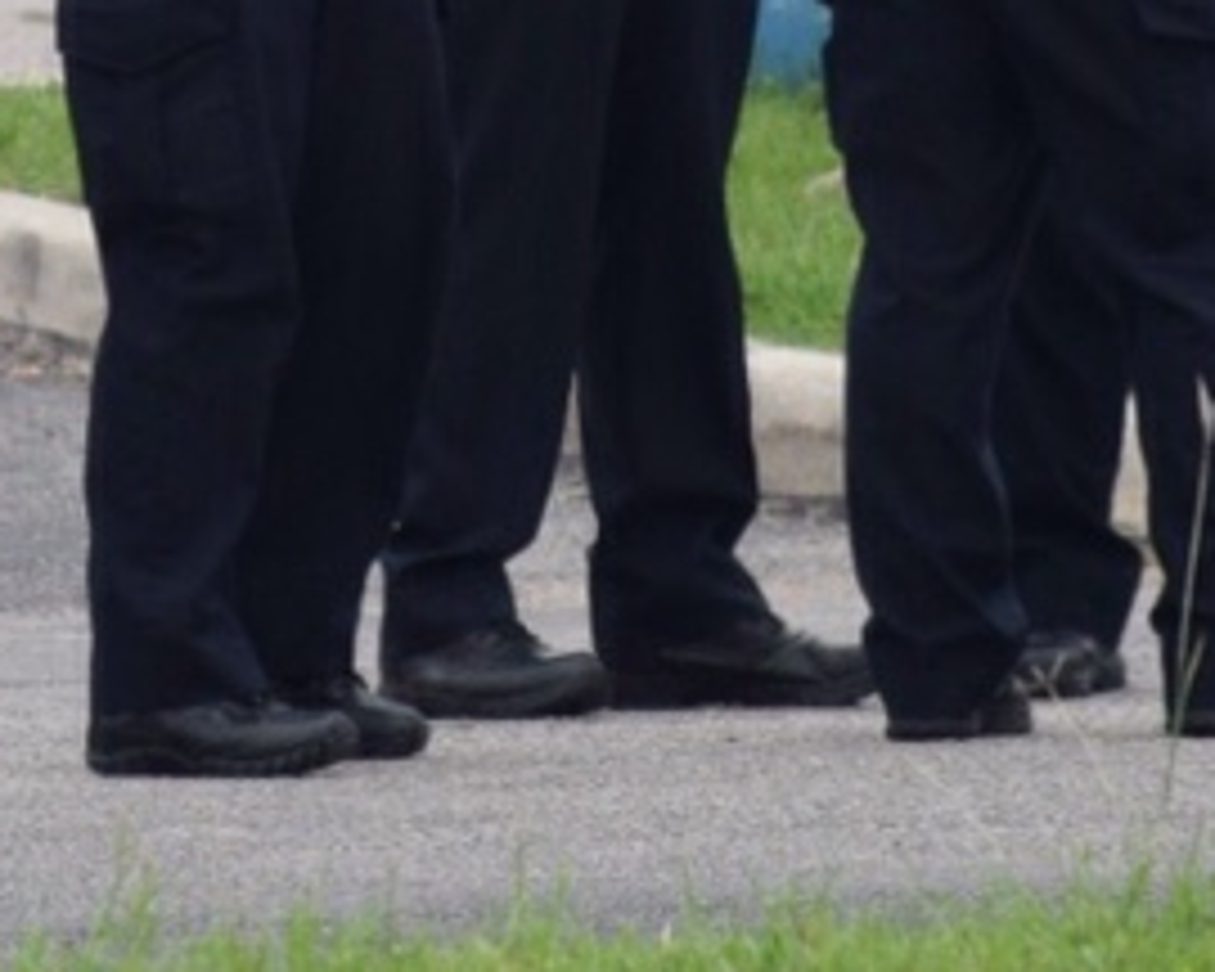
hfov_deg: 2.1
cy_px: -468
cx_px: 508
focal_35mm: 936
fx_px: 33658
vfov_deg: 1.7
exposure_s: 1/1000
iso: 560
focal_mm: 140
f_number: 5.6
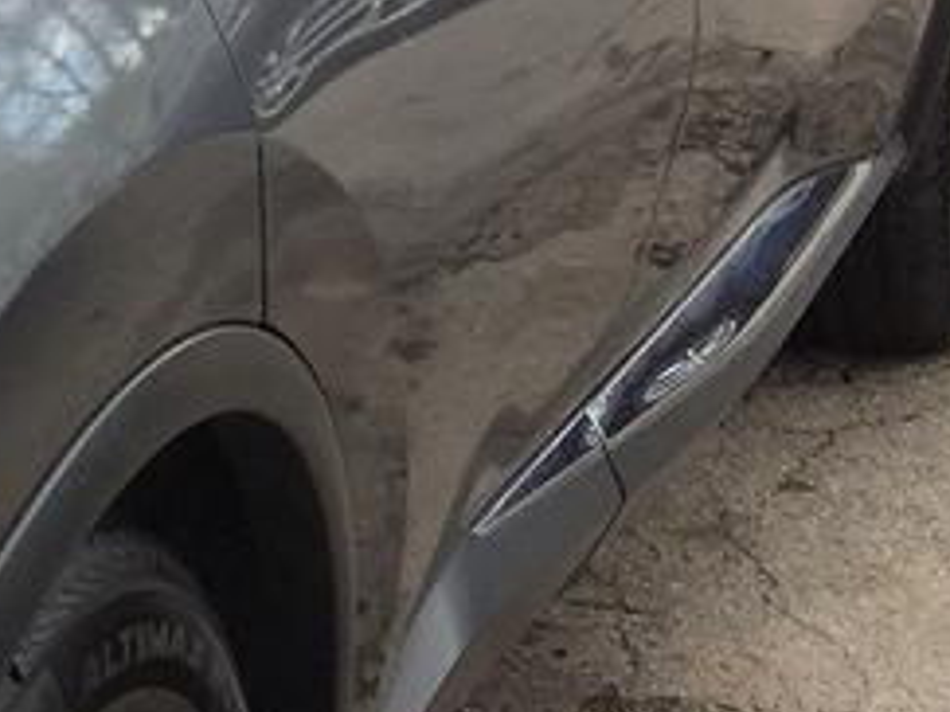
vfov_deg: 9.7
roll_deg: +2.1
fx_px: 4197
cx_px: -1063
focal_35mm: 153
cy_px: 364
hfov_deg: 11.4
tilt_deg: -18.9
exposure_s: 1/542
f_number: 2.2
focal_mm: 4.15
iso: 32
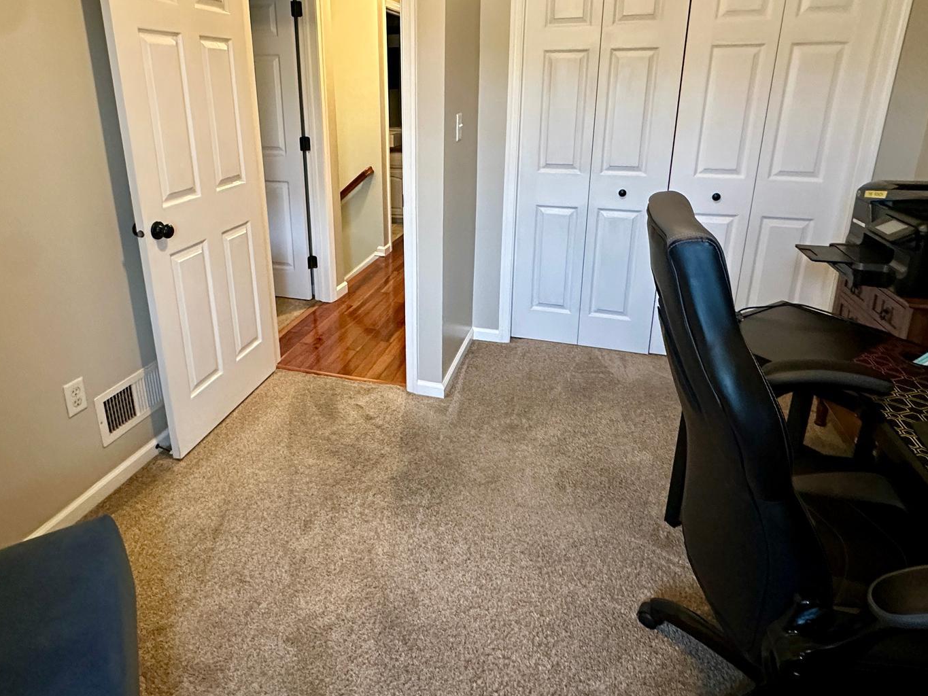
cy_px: 249
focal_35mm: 21
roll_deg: +0.3
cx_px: 419
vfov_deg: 62.3
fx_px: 563
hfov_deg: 78.8
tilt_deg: -15.5
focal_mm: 2.22
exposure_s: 1/60
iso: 800
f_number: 2.2
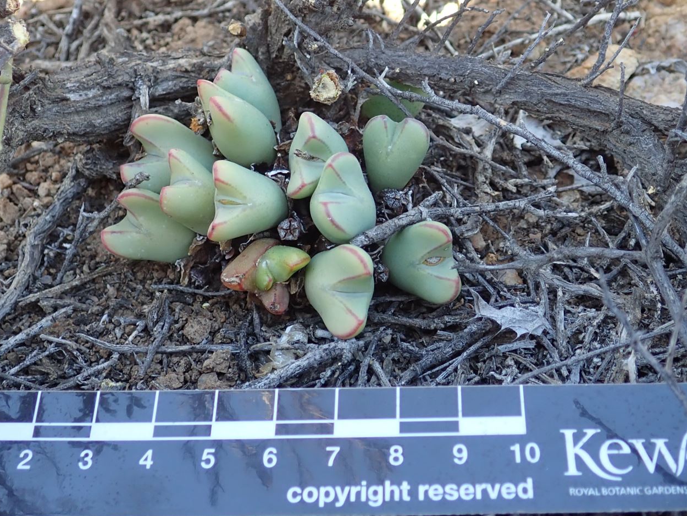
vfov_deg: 30.1
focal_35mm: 48
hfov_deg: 39.6
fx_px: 953
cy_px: 184
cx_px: 392
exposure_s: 1/125
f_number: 2.3
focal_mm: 5.5
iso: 125
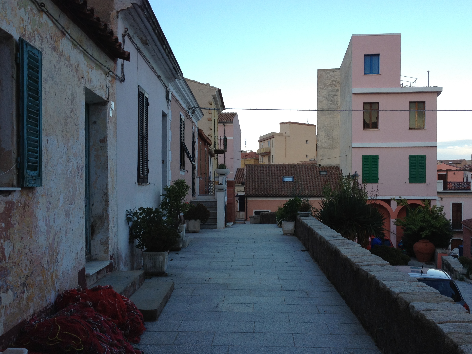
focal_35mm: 40
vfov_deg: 35.9
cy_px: 191
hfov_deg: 46.7
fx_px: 545
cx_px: 264
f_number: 2.4
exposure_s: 1/243
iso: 64
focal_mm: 4.28
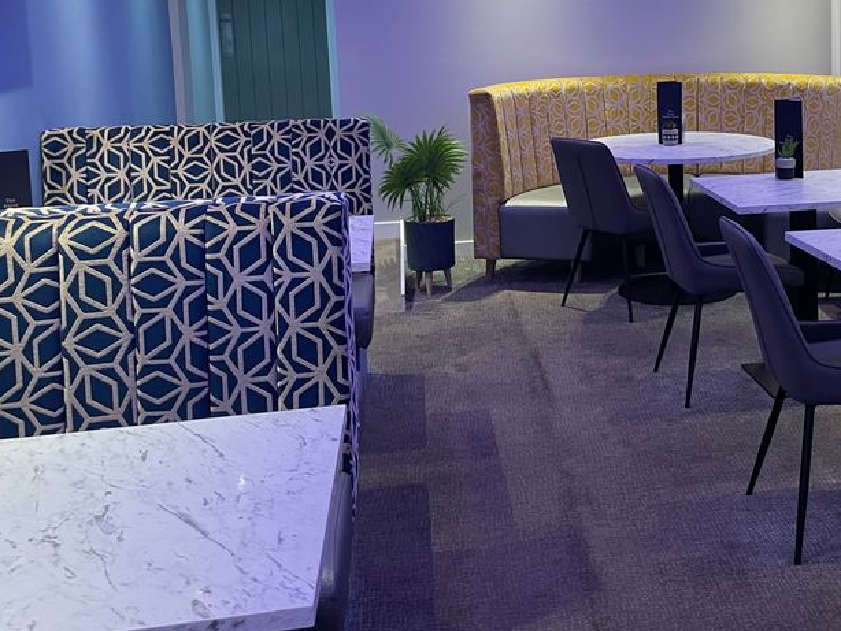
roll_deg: +2.4
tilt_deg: -6.9
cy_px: 149
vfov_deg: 30.3
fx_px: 1142
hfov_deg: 39.2
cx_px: 641
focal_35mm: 47
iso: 125
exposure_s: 1/50
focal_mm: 4.2
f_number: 1.6
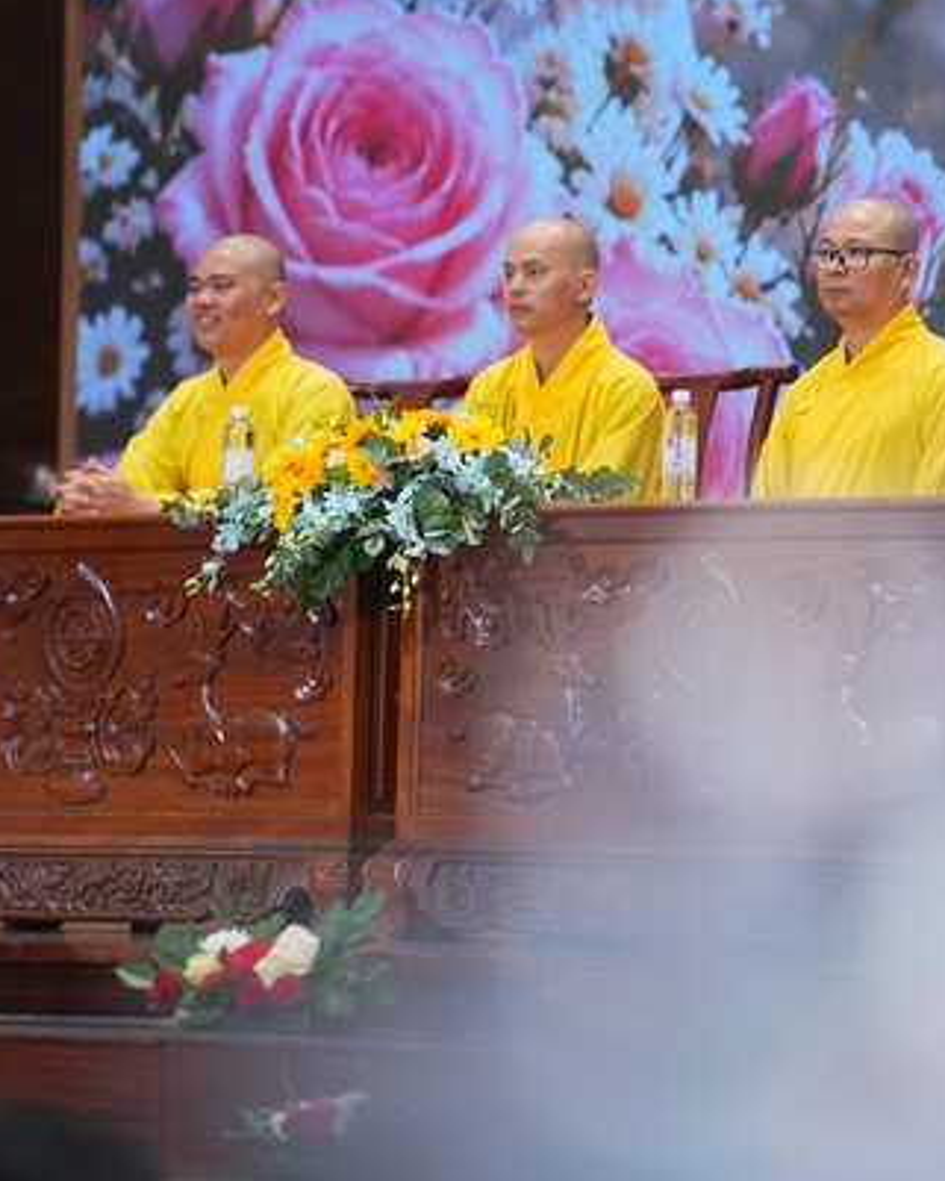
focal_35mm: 228
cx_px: 598
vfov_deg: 8.5
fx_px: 7968
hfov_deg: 6.8
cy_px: 558
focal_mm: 150
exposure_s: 1/200
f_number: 2.8
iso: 2000
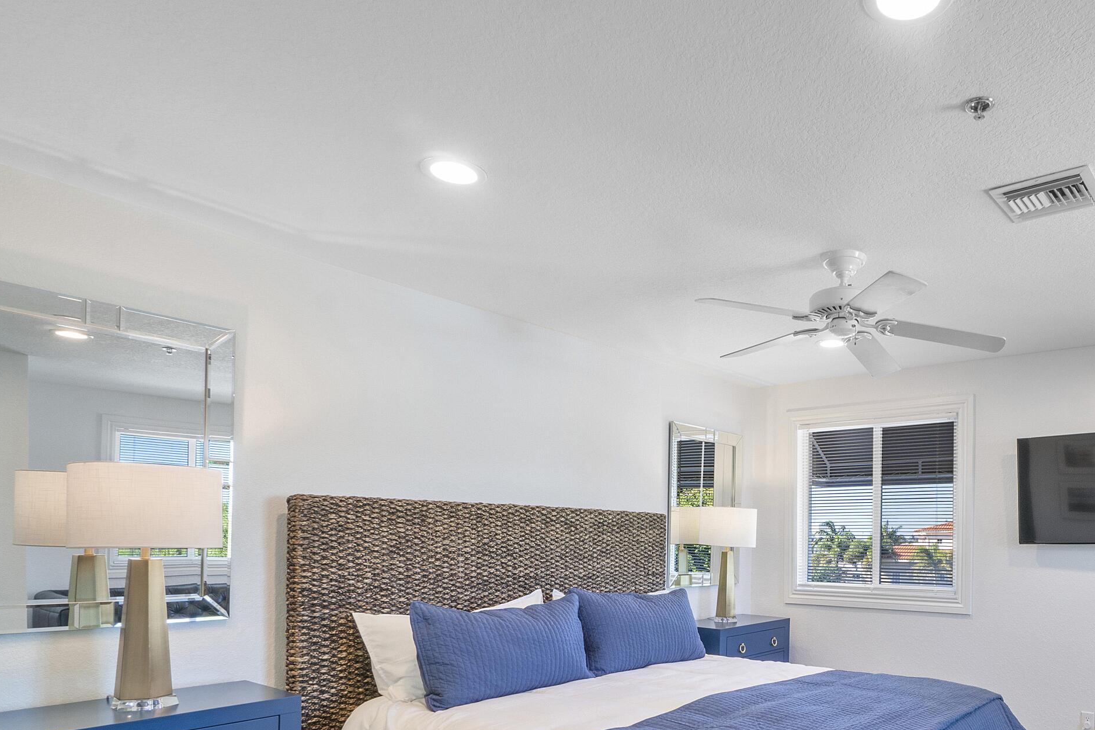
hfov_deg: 70.1
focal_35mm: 24
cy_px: 543
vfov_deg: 51.0
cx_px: 785
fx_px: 730
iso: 160
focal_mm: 10
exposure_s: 1/6
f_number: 11
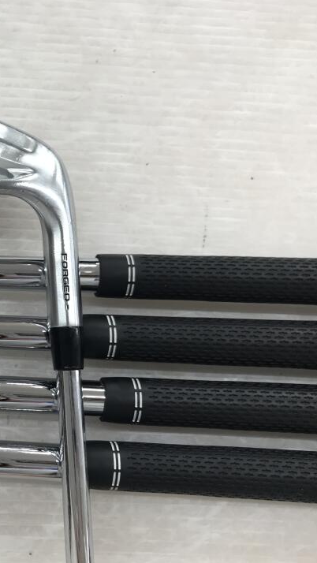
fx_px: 612
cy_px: 282
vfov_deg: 49.4
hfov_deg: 27.3
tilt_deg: -79.9
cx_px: -6
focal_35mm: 41
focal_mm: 3.99
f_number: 1.8
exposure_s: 1/50
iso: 32
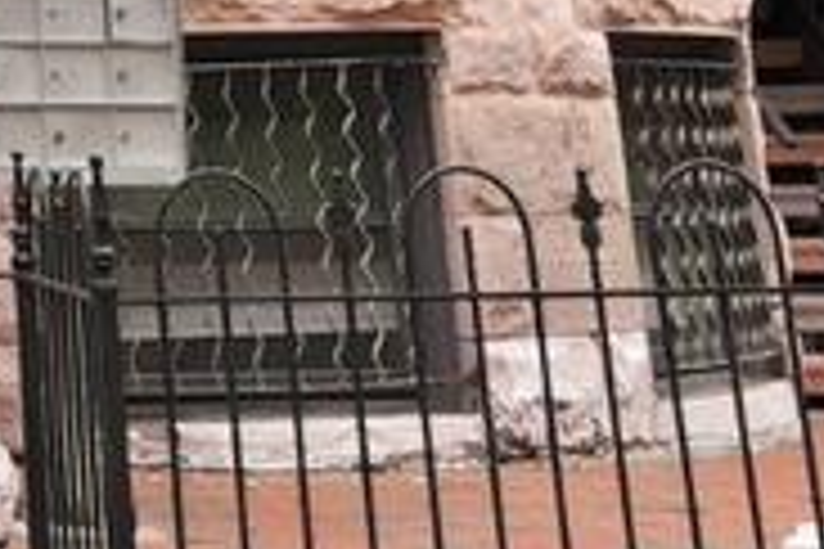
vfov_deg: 9.0
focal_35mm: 126
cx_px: -423
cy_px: -1053
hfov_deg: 15.0
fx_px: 2884
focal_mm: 16
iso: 80
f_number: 5
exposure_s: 1/100
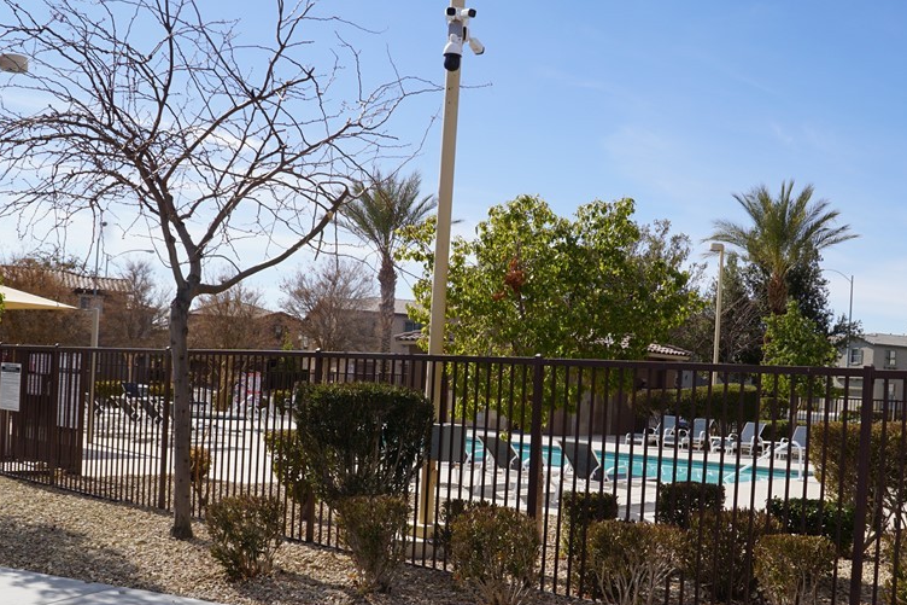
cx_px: 478
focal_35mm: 39
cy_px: 399
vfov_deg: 33.9
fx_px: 982
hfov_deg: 49.5
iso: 100
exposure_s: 1/200
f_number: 10
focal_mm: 18
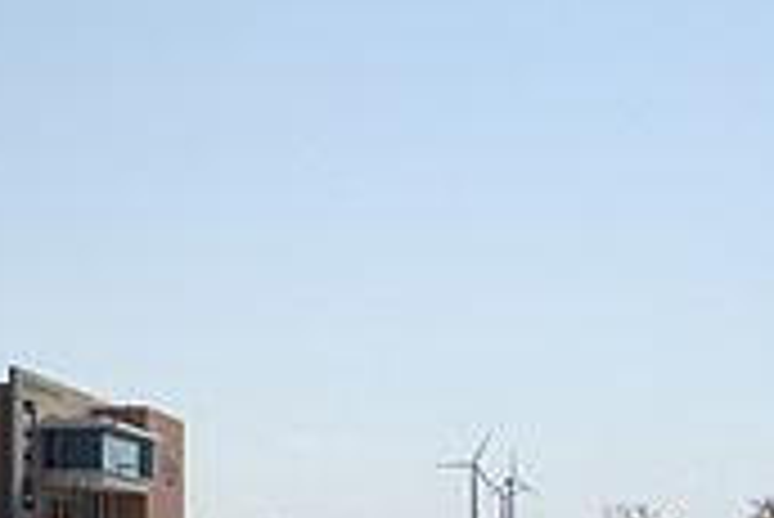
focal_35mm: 91
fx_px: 1958
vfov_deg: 14.9
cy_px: 432
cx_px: -526
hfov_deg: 18.5
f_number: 9
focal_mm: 18
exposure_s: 1/320
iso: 100
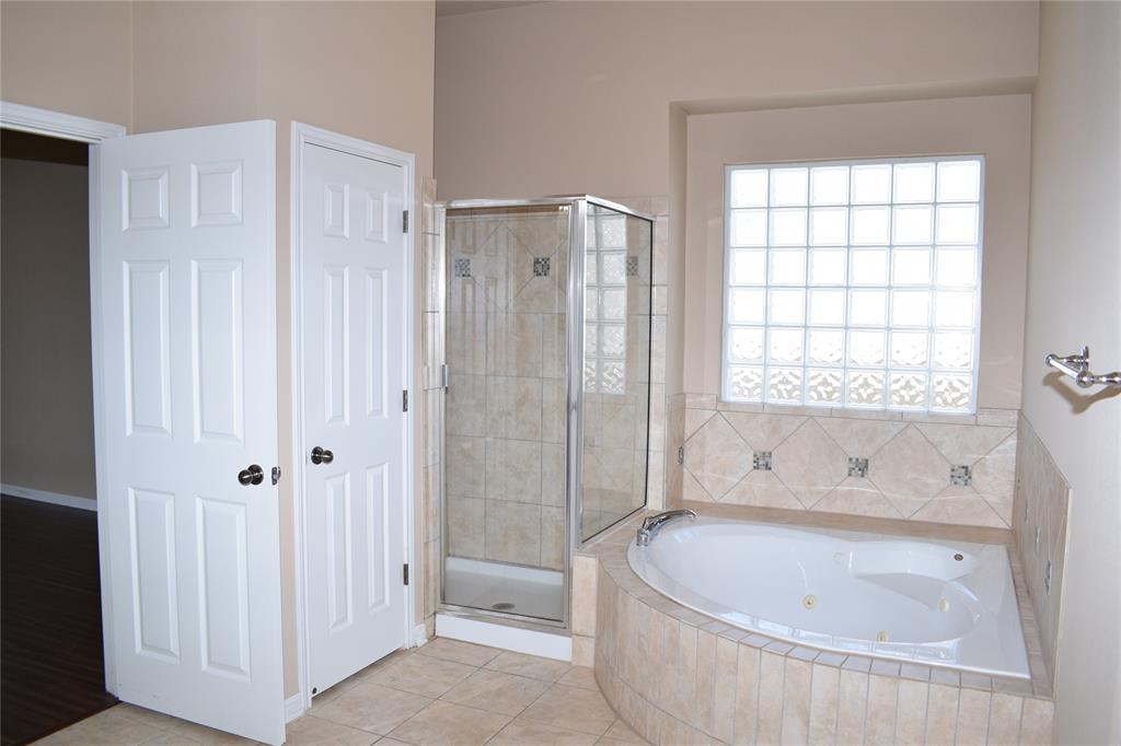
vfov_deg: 47.9
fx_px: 840
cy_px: 373
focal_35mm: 27
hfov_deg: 67.4
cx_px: 560
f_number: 6.3
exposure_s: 1/160
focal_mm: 18
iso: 400
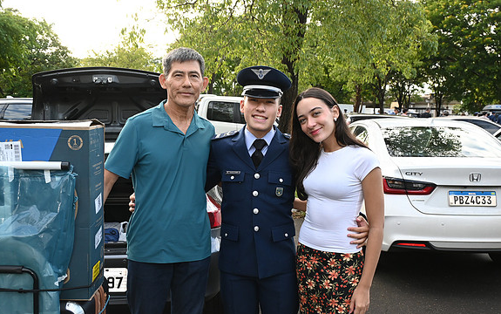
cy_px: 160
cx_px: 249
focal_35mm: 38
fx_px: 516
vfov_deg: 33.8
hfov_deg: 51.8
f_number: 6.3
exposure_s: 1/250
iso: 640
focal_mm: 24.5
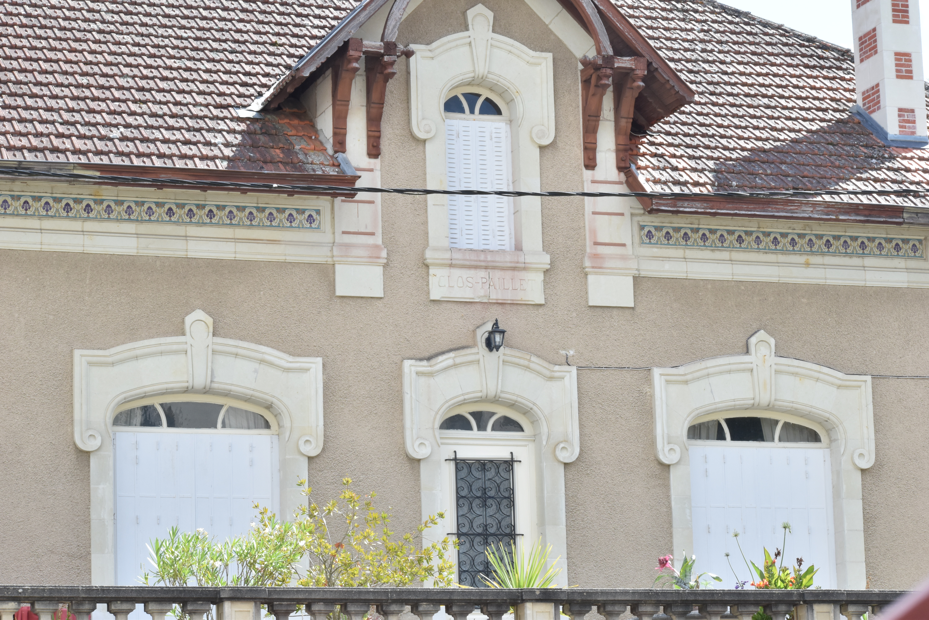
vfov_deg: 11.7
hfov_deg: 17.5
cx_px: 464
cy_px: 310
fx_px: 3019
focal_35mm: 117
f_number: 20
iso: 500
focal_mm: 78
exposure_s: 1/100
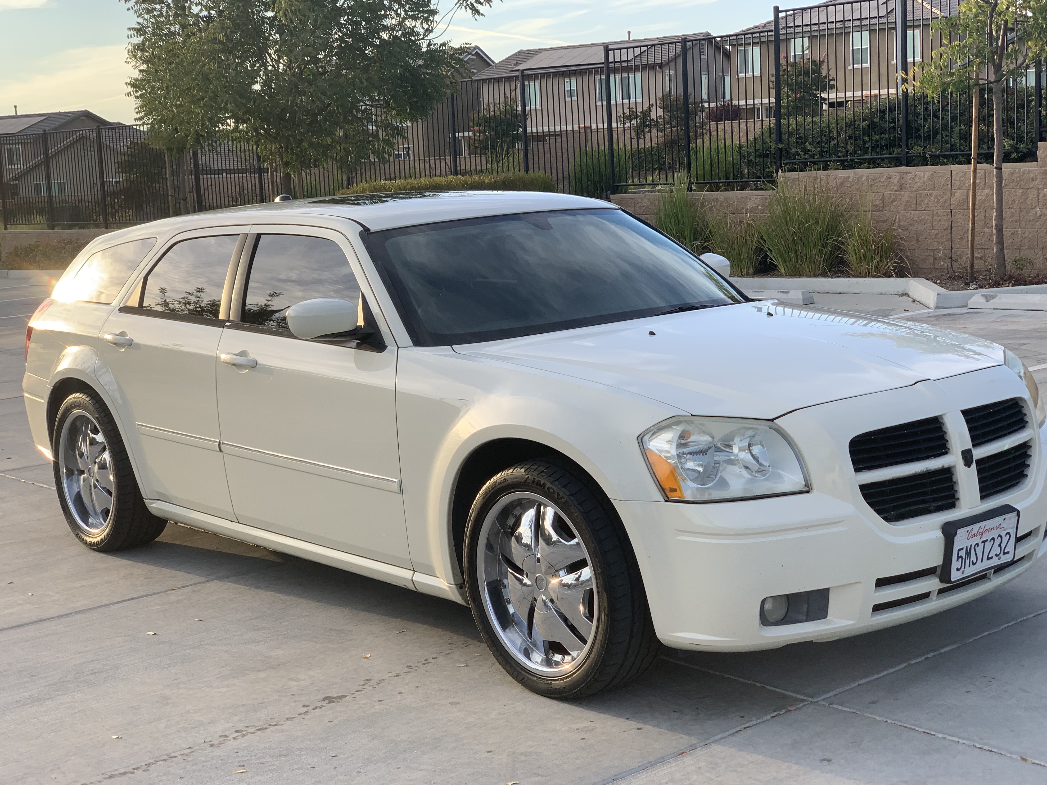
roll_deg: +2.0
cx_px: 525
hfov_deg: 36.2
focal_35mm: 53
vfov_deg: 27.5
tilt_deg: -6.4
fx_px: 1603
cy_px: 391
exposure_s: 1/232
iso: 16
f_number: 2.4
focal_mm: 6
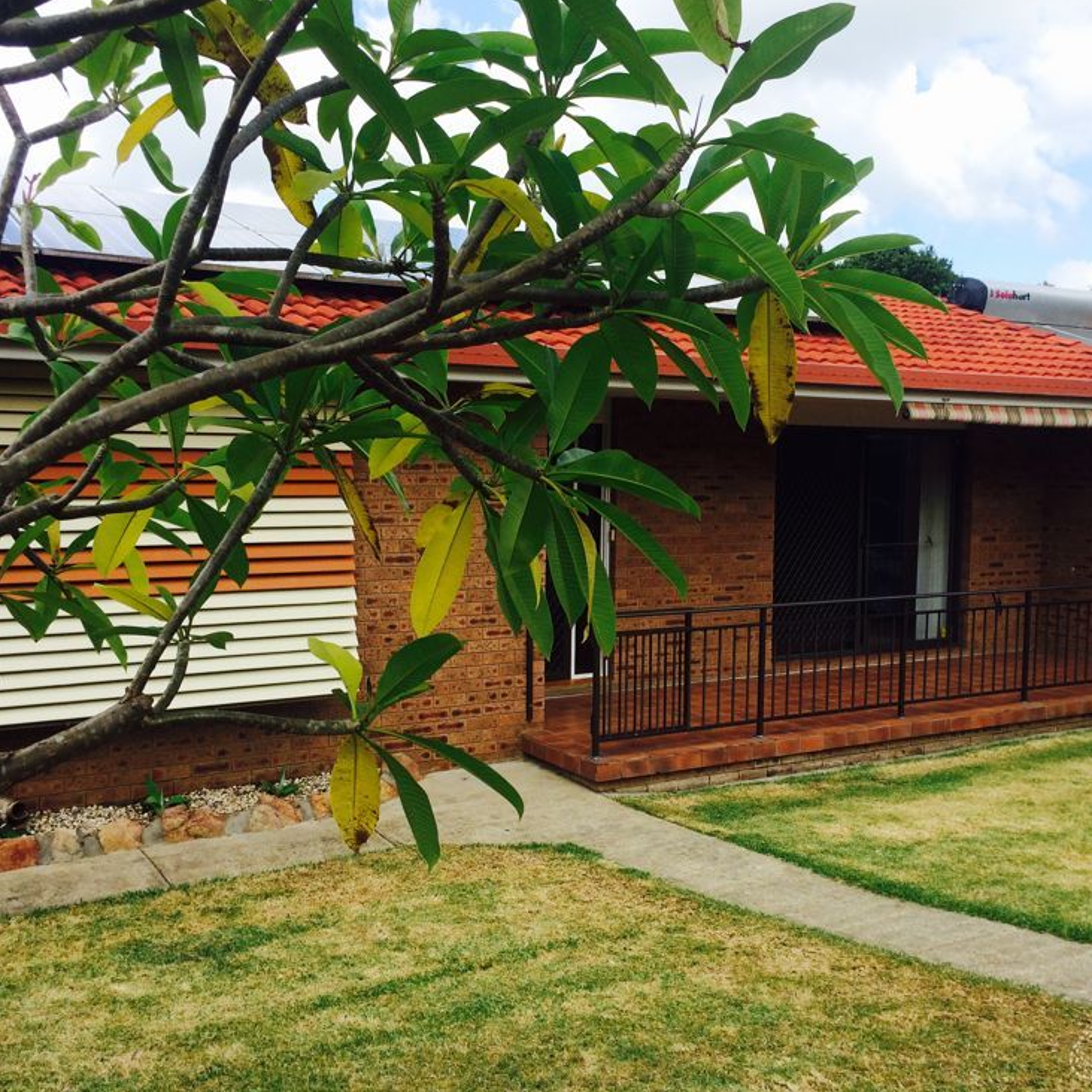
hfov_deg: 47.2
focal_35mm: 35
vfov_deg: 47.2
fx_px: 1249
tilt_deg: -1.7
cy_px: 553
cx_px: 577
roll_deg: +0.2
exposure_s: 1/1053
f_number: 2.2
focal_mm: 4.15
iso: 32
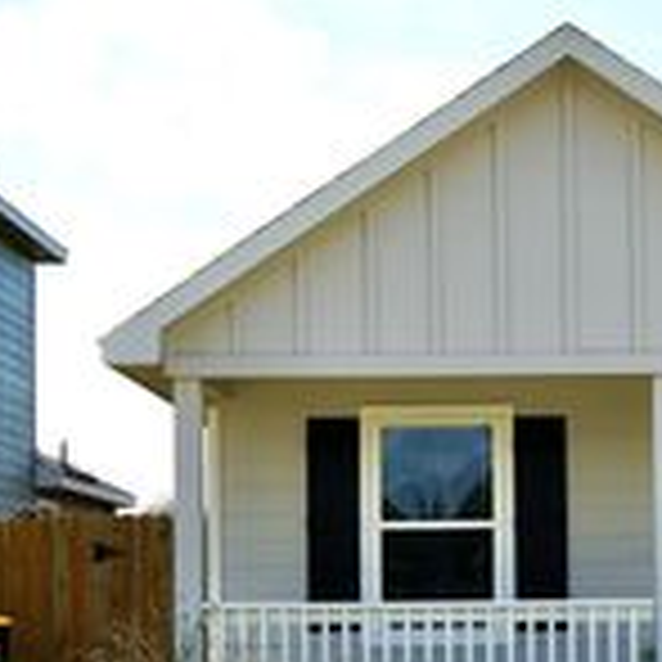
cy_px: 565
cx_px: 518
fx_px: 1753
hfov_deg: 21.2
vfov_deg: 21.0
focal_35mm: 81
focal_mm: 28
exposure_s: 1/250
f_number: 11
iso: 100
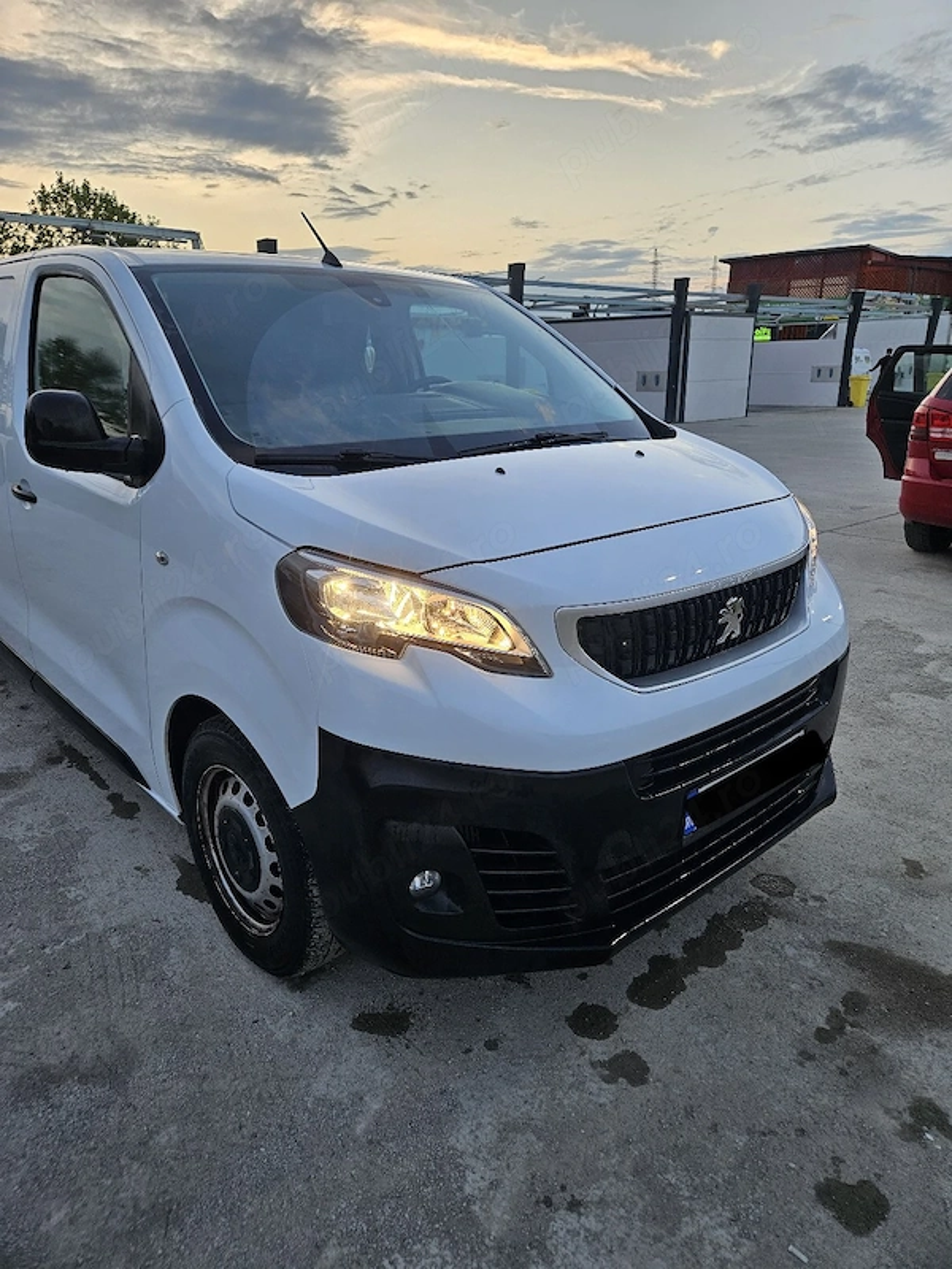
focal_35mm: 23
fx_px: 843
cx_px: 476
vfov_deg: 73.9
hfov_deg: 58.9
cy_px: 634
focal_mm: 5.4
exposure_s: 1/125
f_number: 1.8
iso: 25
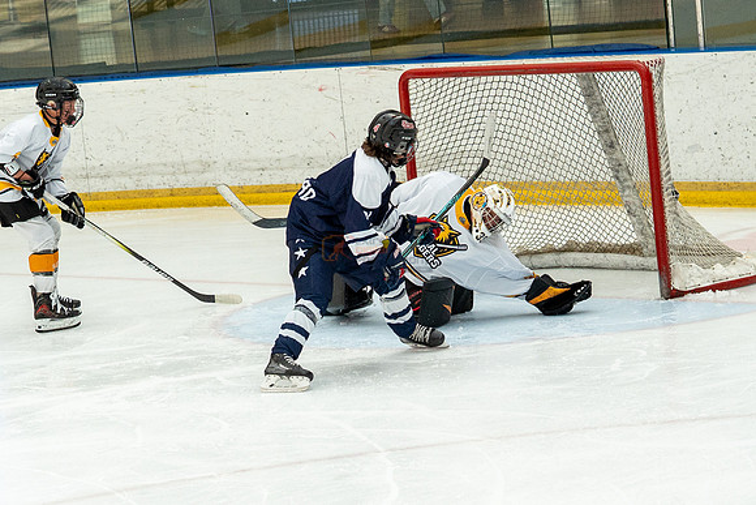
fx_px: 3102
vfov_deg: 9.3
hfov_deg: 13.9
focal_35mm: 148
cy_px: 439
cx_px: 289
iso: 800
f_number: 3.5
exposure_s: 1/1600
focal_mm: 57
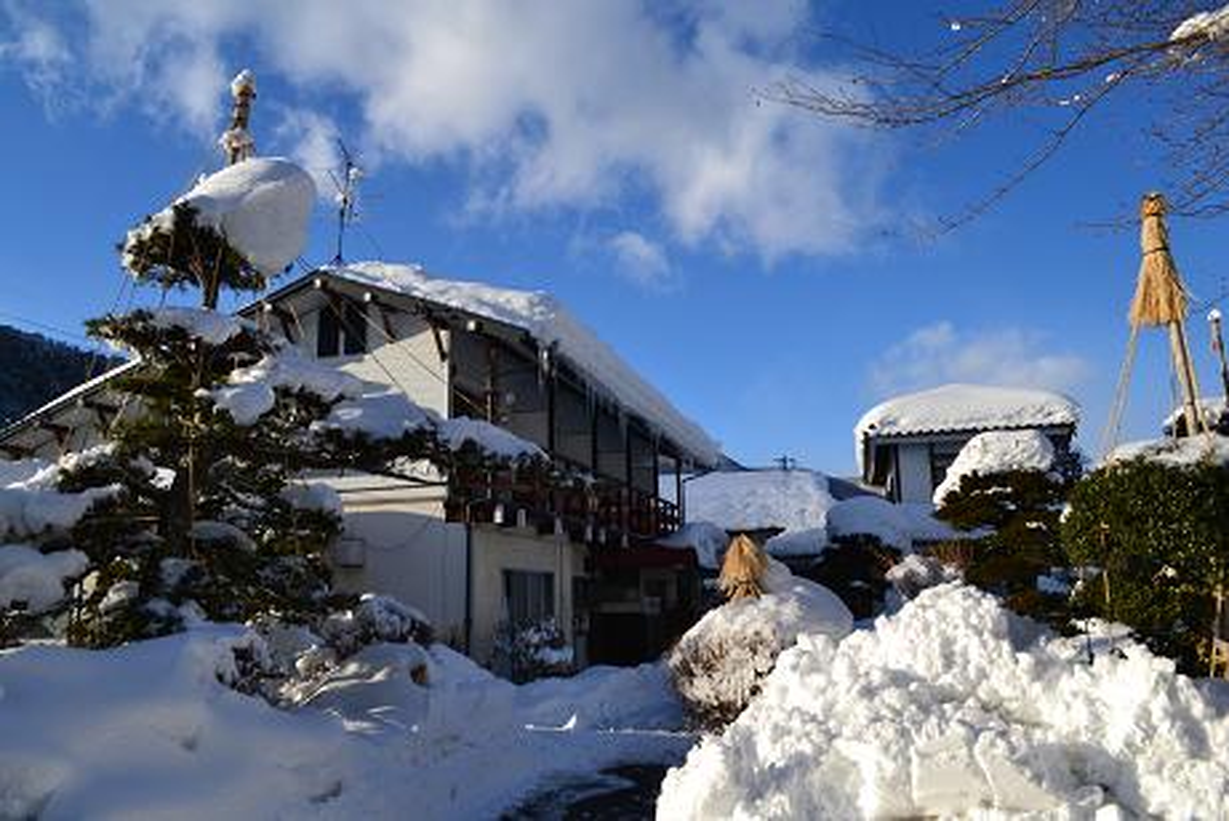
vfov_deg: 48.0
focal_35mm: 27
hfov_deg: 67.3
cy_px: 410
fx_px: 922
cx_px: 614
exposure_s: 1/400
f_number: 11
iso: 400
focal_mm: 18
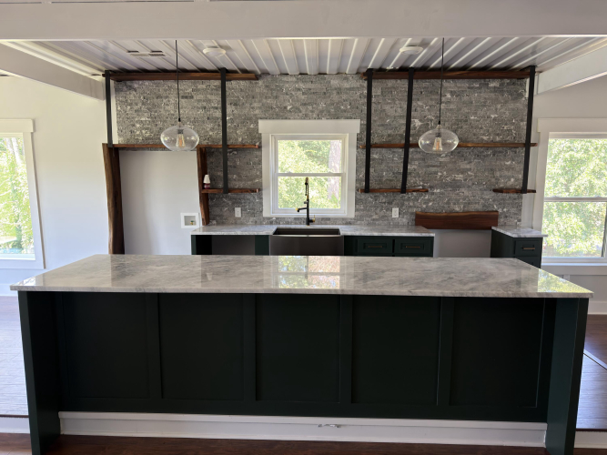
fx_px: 421
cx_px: 304
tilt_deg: -8.6
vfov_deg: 56.8
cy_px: 228
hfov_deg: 71.6
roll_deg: +0.2
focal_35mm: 24
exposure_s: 1/97
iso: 100
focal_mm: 6.76
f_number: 1.78
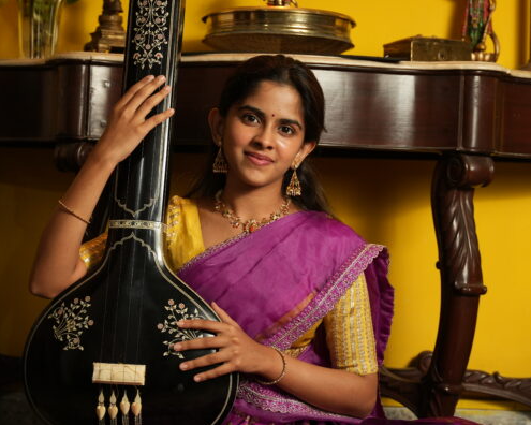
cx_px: 217
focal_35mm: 83
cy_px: 214
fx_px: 1304
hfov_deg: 23.0
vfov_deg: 18.5
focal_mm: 49.1
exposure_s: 1/160
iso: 800
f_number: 2.8
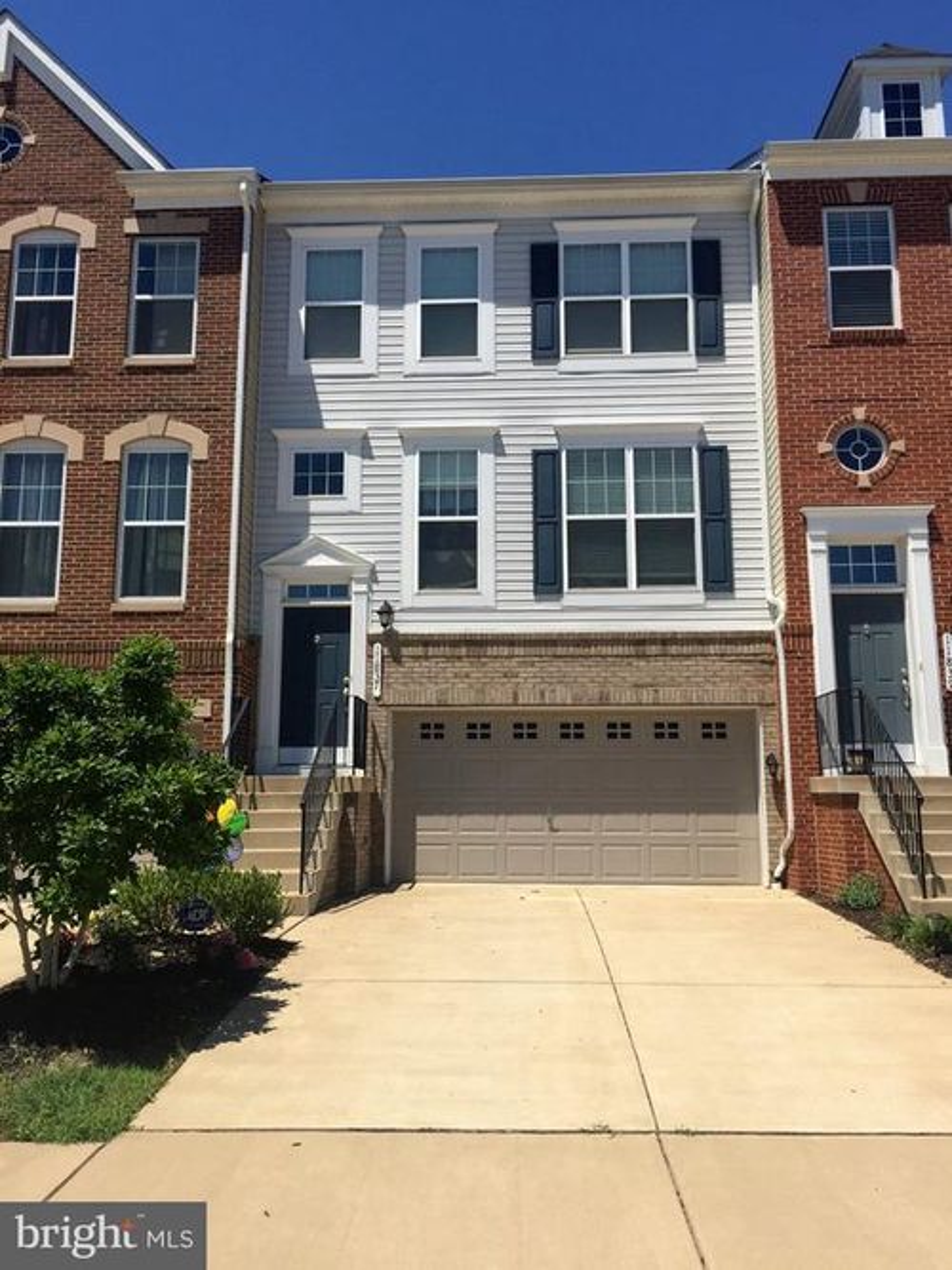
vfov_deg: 61.7
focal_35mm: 29
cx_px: 476
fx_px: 1064
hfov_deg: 48.2
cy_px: 635
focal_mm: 4.15
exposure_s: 1/2825
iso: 32
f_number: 2.2
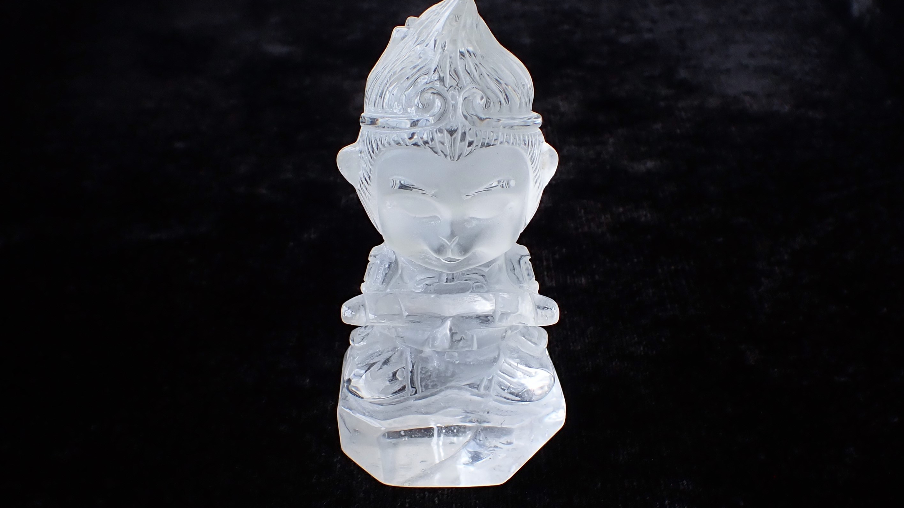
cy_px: 268
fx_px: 791
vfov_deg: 35.6
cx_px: 456
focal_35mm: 33
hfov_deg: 59.5
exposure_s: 1/125
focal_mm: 5.4
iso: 125
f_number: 3.2
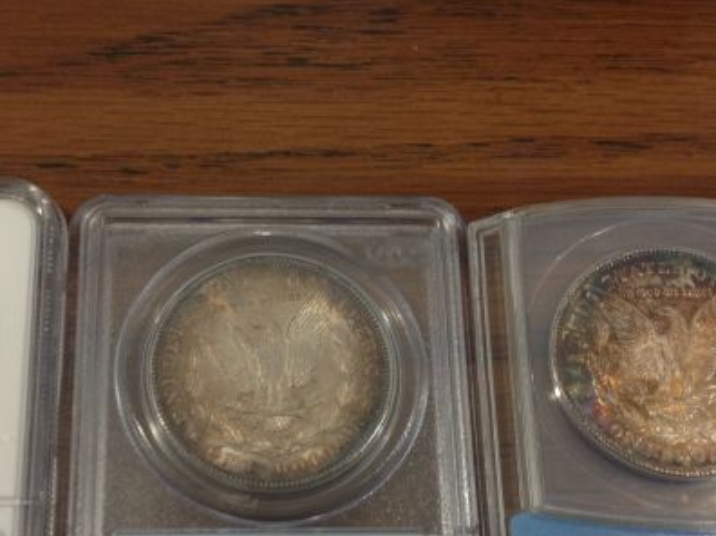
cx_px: 266
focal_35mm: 53
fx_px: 1095
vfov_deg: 27.2
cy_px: 375
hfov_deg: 36.0
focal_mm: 4.28
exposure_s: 1/15
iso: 64
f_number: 2.4
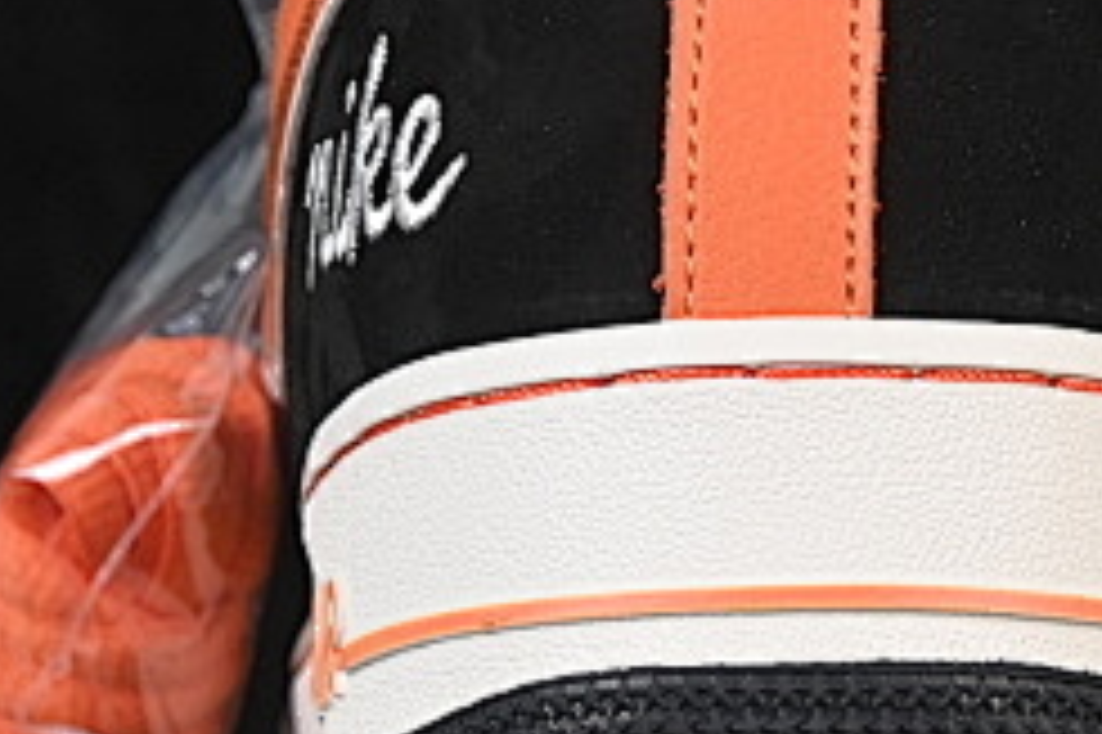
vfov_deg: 4.1
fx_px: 10125
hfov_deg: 6.2
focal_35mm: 331
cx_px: 1354
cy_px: -144
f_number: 6.3
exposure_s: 1/60
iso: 160
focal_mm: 50
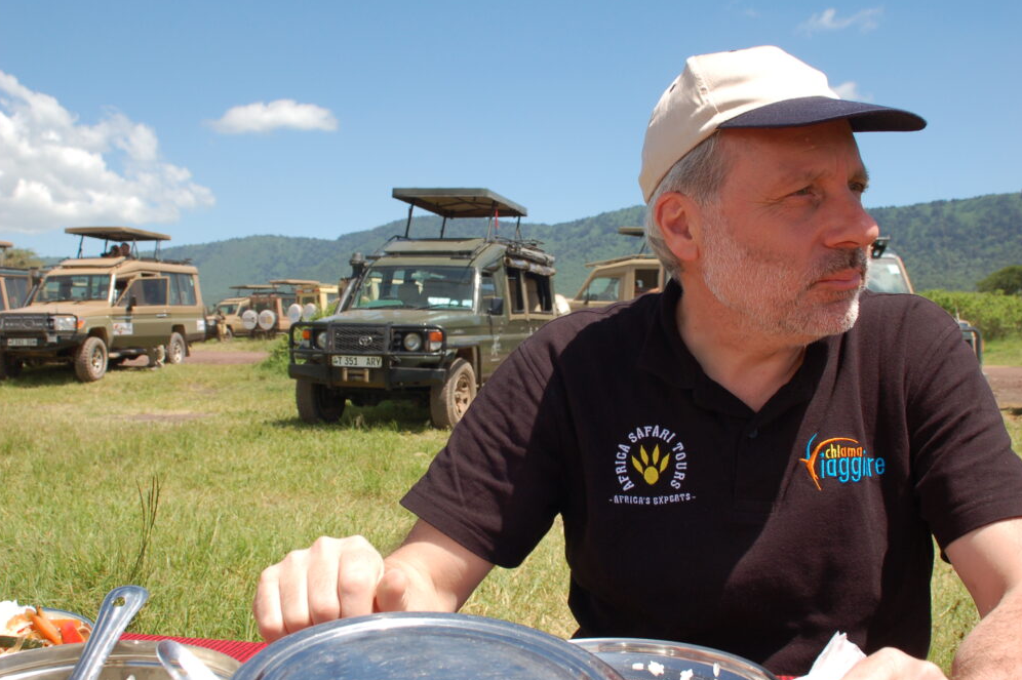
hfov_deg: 51.9
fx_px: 1050
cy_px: 337
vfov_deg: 35.9
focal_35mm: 37
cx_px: 516
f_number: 8
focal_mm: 24
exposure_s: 1/250
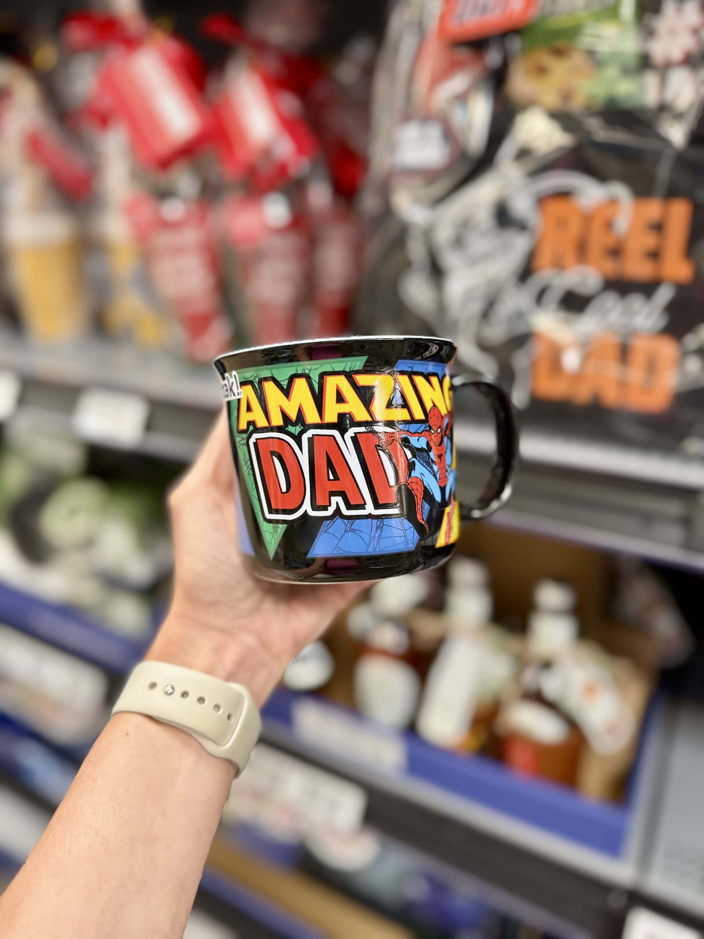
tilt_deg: -22.7
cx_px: 352
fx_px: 651
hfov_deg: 56.8
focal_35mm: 24
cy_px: 470
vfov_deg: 71.6
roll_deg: -0.4
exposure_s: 1/121
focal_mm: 6.76
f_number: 1.78
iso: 160
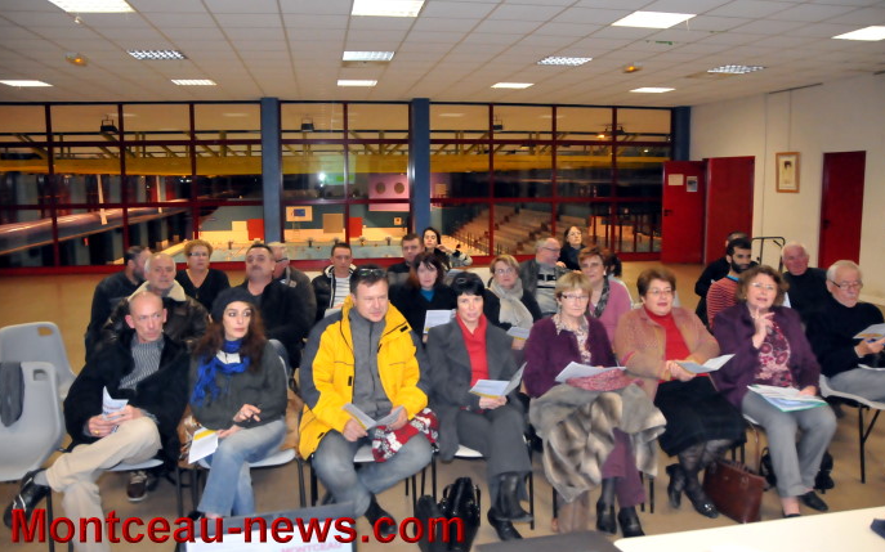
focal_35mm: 28
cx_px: 447
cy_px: 258
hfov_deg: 66.5
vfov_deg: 44.5
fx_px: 675
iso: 3200
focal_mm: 18
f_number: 3.5
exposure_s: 1/250
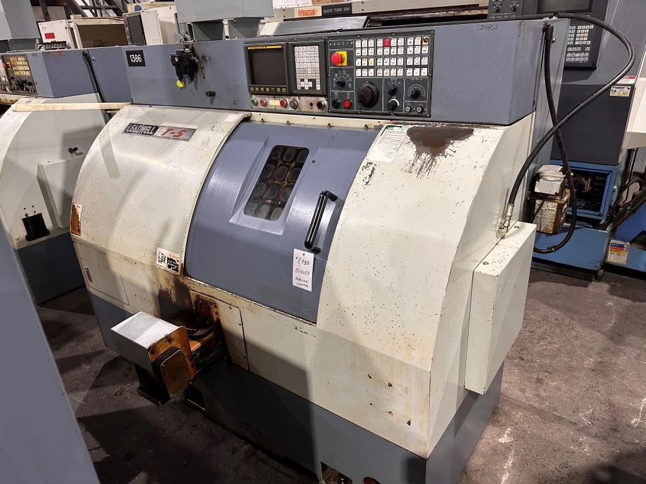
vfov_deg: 56.8
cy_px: 242
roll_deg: +2.6
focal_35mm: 24
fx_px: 448
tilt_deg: -27.0
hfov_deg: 71.6
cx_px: 323
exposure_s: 1/60
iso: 200
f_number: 1.78
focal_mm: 6.86
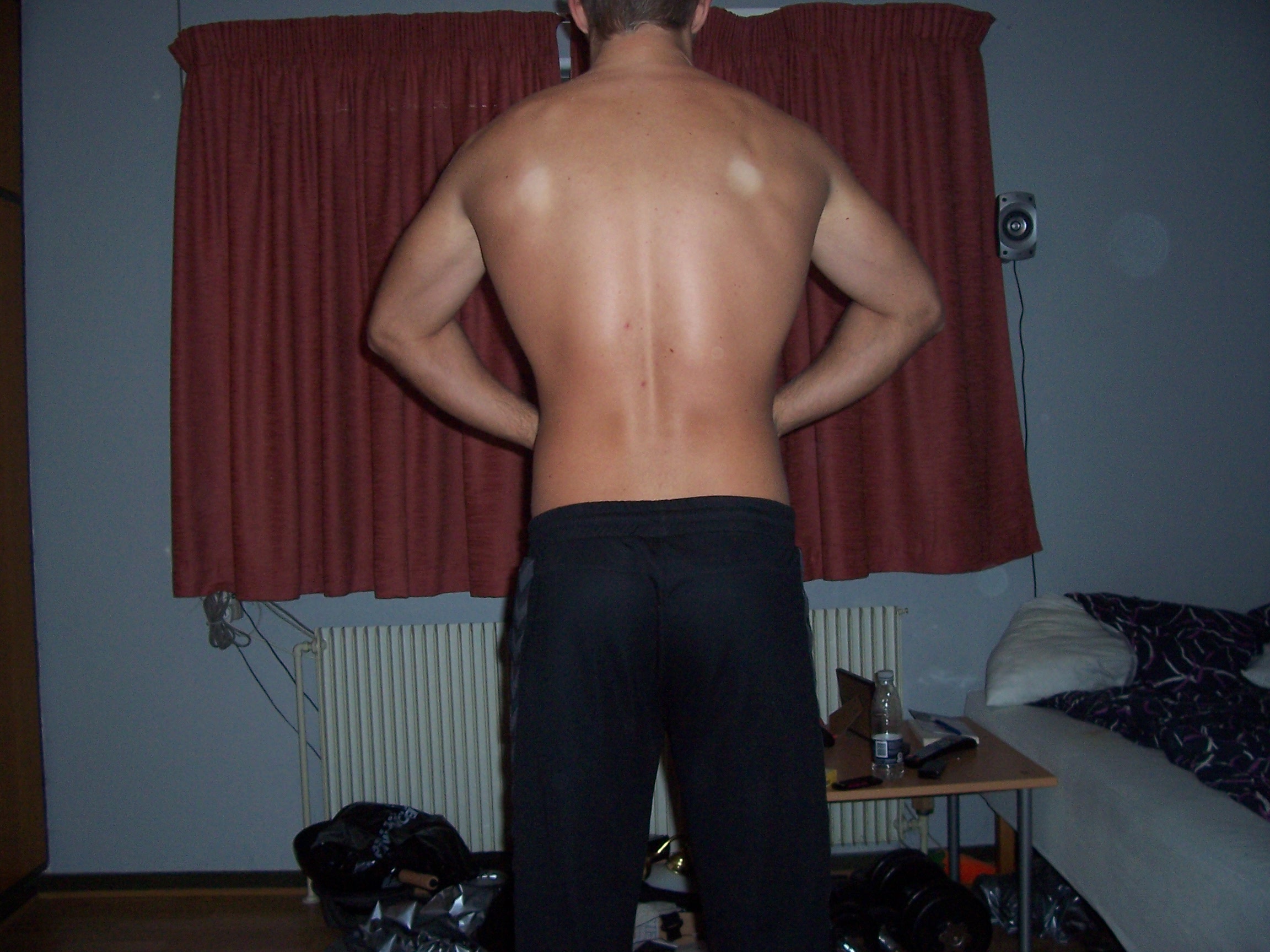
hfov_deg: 54.0
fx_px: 1247
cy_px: 476
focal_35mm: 34
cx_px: 635
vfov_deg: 41.8
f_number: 2.7
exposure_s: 1/60
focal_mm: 5.6
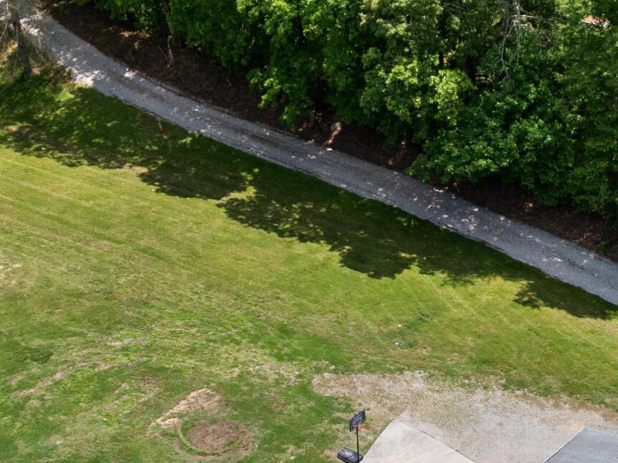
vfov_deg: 17.2
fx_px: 1499
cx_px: 480
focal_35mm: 84
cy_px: 444
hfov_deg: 23.0
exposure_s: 1/50
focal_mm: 12.29
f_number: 2.8
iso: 100
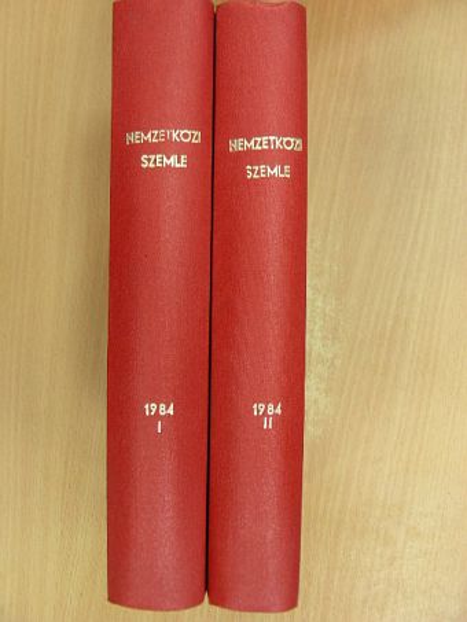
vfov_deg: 45.8
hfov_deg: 35.2
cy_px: 311
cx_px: 234
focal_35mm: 41
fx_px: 737
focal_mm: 6.8
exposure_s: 1/8.5
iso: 100
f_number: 3.5
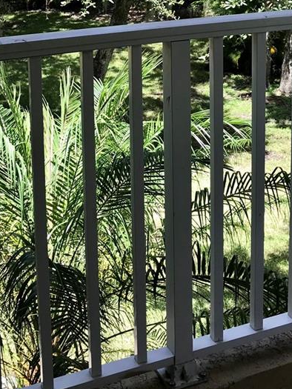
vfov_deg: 28.7
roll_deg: +0.4
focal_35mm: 64
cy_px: 15
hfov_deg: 22.9
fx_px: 720
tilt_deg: -10.5
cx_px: 124
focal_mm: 3.99
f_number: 1.8
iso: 20
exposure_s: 1/406
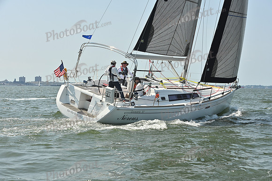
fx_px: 529
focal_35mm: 70
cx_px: 136
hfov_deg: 28.8
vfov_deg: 19.5
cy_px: 90
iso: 320
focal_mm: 70
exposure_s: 1/1250
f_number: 7.1
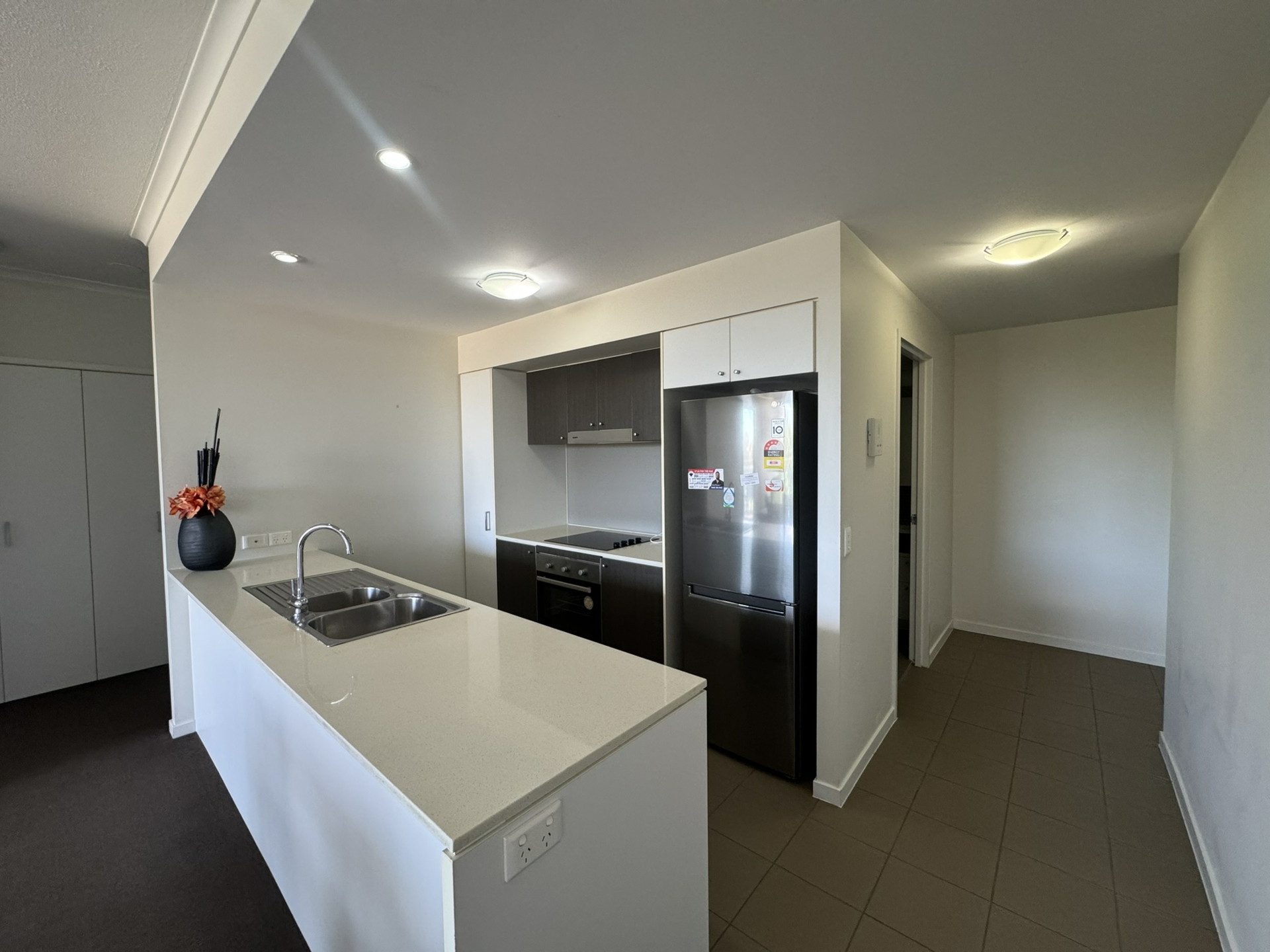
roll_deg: +1.0
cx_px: 635
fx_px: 514
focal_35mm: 14
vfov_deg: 85.7
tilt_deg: -2.6
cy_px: 476
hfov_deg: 102.1
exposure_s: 1/100
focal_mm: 2.22
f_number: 2.2
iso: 250
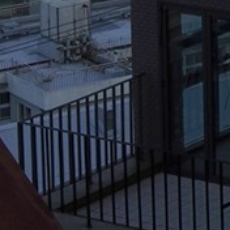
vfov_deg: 5.0
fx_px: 2548
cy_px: -384
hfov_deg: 5.0
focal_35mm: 339
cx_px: 544
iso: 400
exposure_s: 1/125
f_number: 20
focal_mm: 35
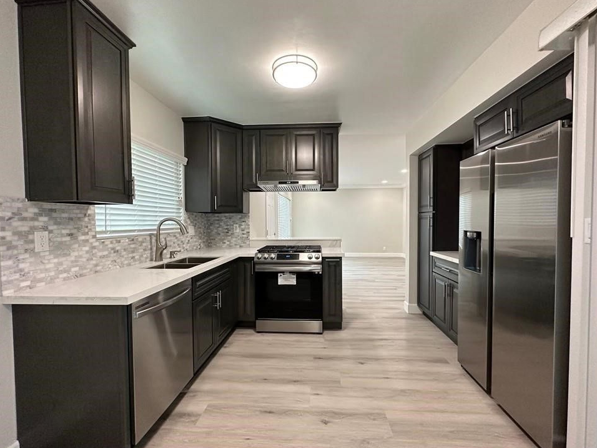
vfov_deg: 81.7
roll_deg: -0.4
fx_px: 259
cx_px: 303
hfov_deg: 98.2
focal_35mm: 15
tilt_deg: -2.1
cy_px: 227
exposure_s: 1/120
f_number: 2.2
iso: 320
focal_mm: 2.22
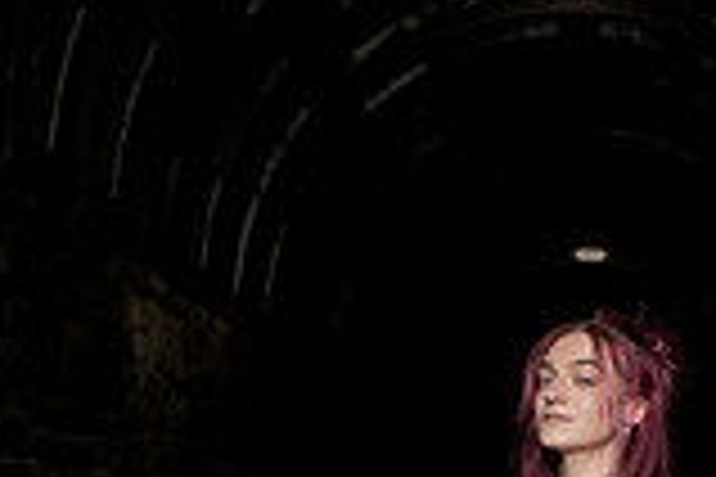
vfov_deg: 12.7
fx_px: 2029
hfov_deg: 19.8
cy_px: 740
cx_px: 585
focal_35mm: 102
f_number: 3.2
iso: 400
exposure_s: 1/640
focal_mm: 28
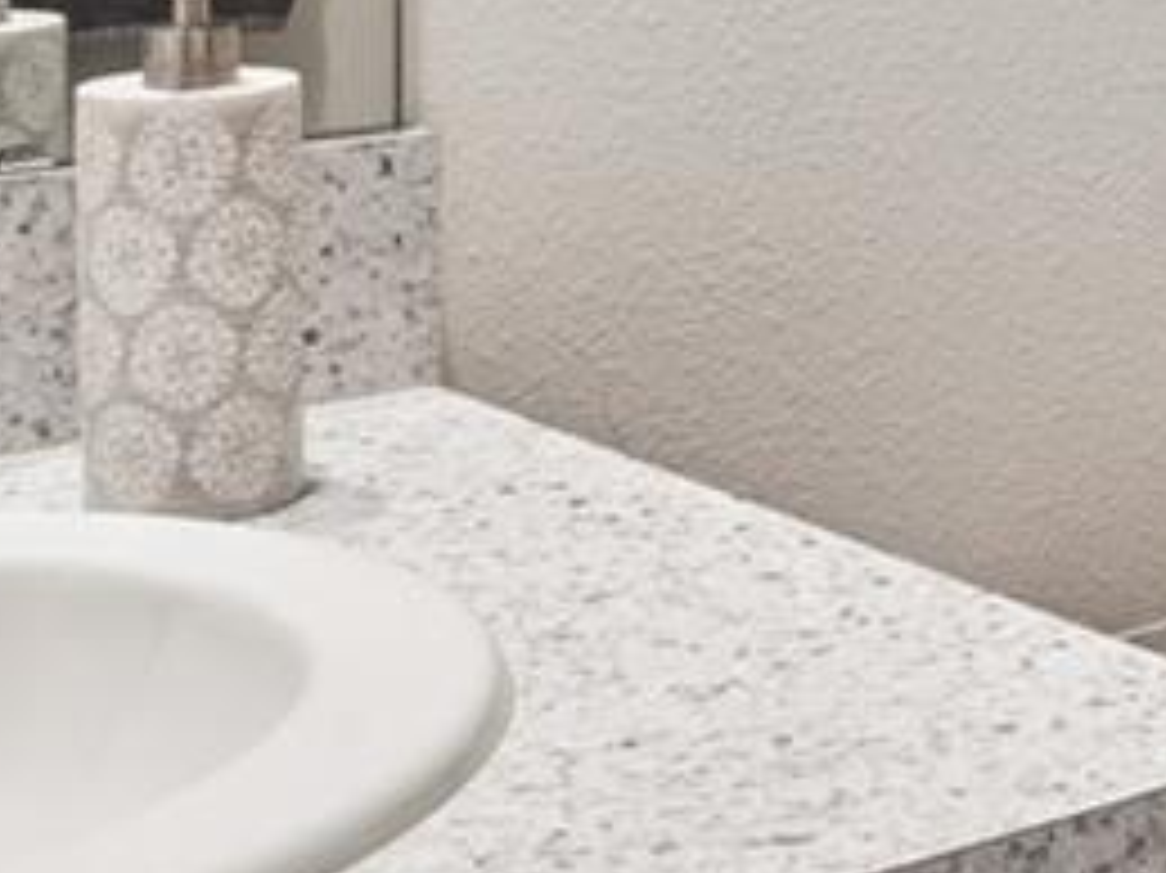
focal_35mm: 89
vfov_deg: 15.6
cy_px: -310
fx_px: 2996
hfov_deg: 21.5
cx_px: 1080
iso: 100
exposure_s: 1/1.67
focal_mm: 10
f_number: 7.1
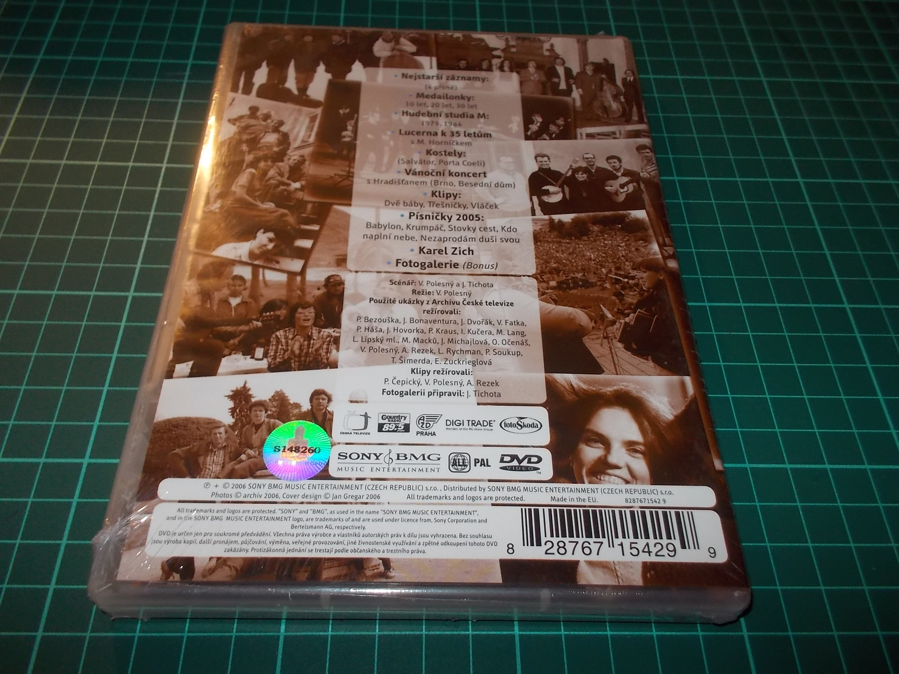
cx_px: 450
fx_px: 753
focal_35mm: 29
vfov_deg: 48.2
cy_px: 337
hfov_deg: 61.7
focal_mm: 4.1
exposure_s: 1/30
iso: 200
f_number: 3.3
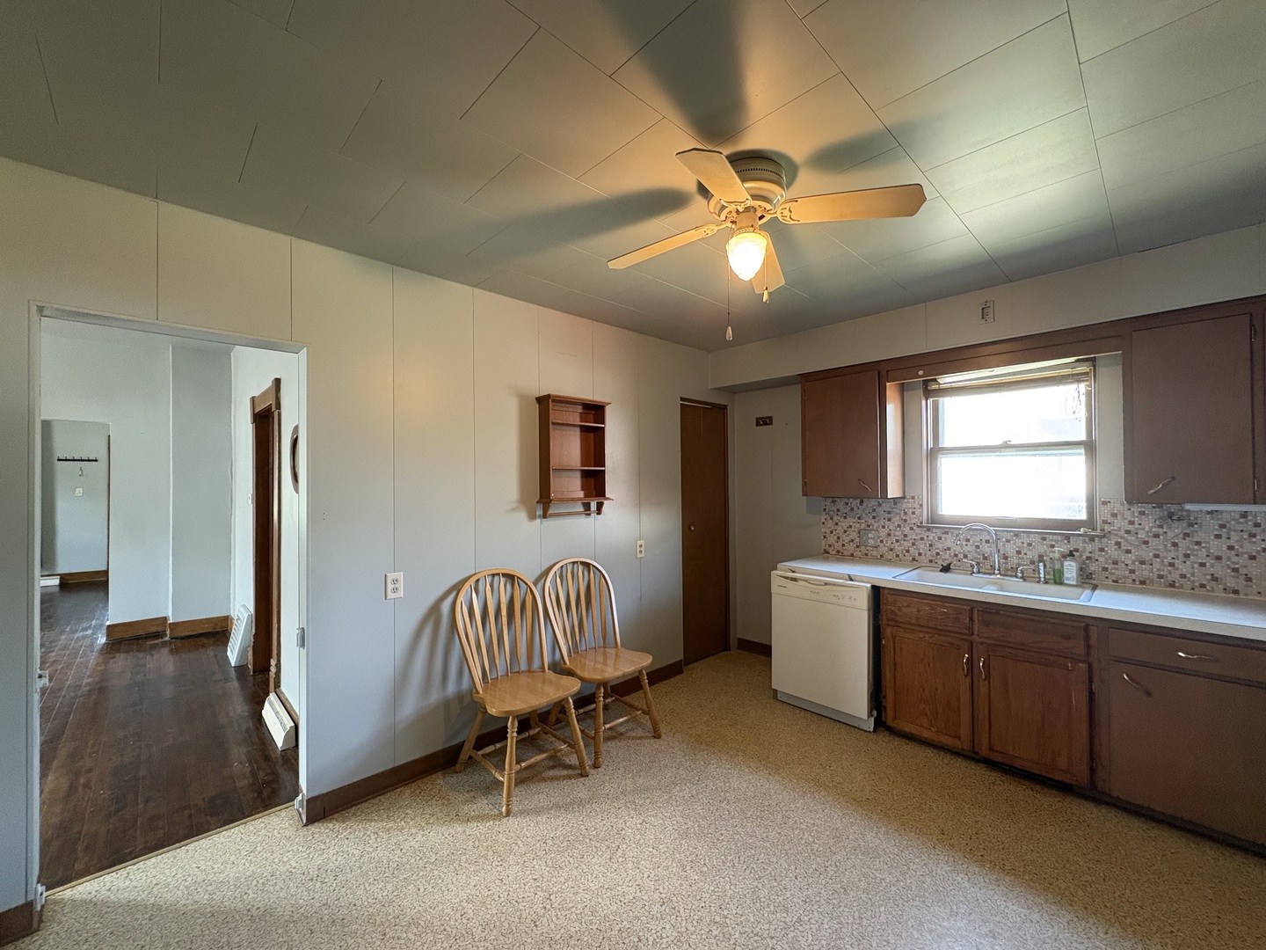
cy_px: 475
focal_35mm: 14
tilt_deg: +1.8
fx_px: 512
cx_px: 633
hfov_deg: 102.1
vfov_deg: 85.7
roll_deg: +0.3
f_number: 2.2
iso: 320
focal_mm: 2.22
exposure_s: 1/60
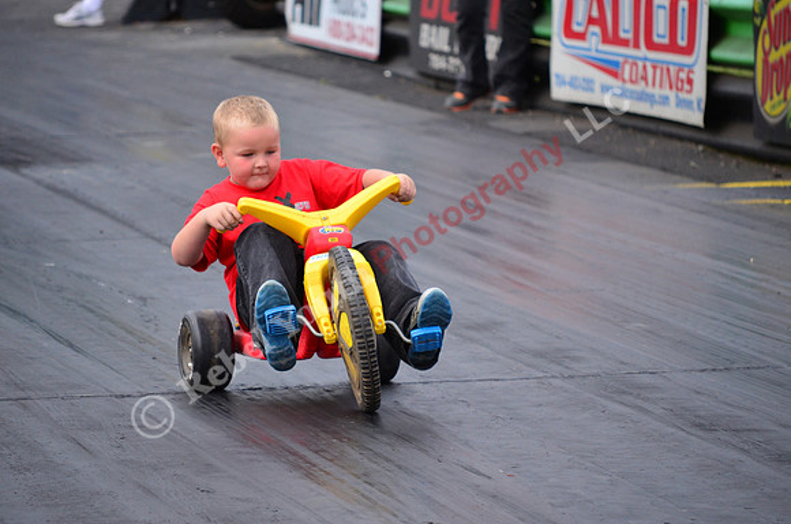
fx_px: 5426
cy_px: 262
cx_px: 396
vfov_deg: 5.5
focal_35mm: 248
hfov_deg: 8.3
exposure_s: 1/1250
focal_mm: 165
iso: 1000
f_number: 5.3
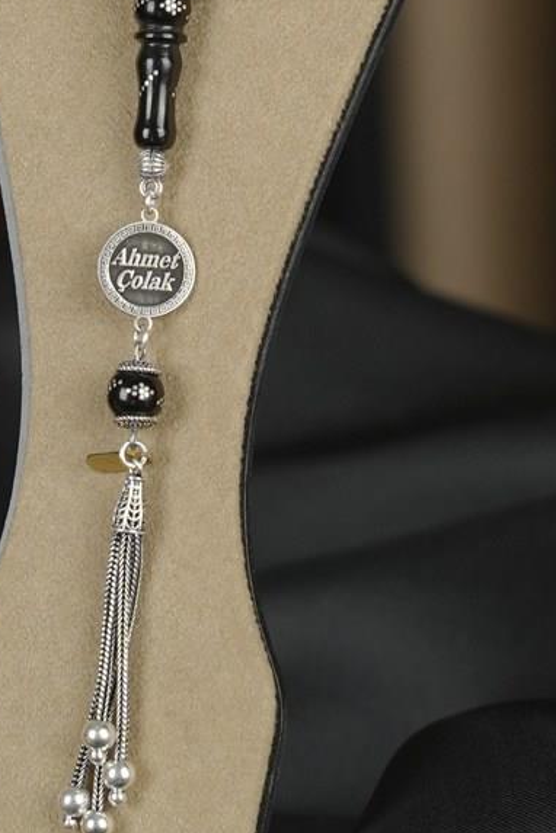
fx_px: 4587
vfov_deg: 10.3
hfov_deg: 6.9
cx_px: 205
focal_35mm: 198
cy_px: -55
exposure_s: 1/160
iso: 400
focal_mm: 70
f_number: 4
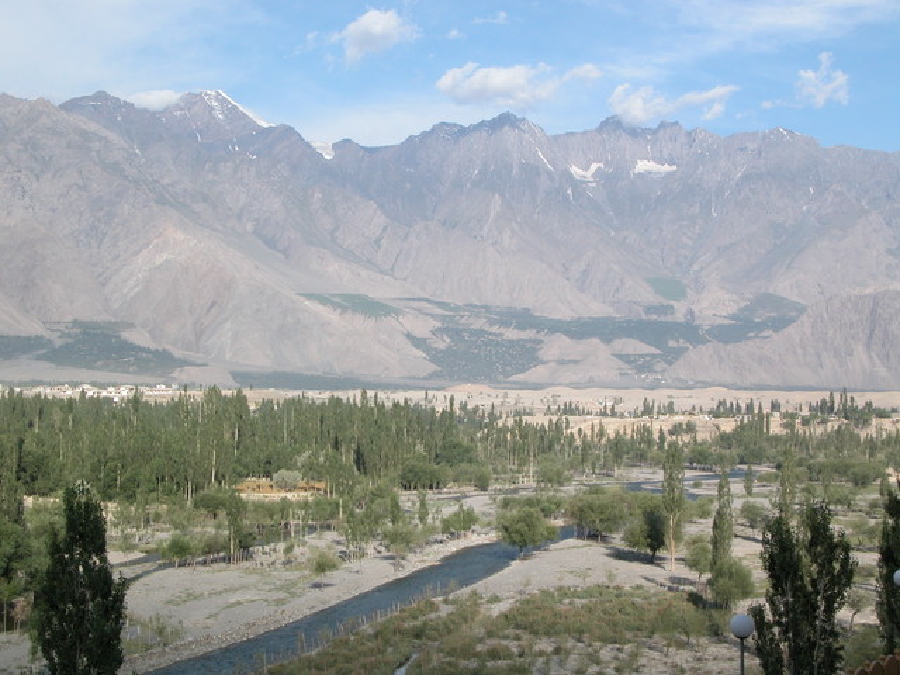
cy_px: 338
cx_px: 450
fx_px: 1612
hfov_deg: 31.2
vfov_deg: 23.7
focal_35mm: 62
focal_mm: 15.7
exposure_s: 1/312
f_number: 6.4
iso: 100
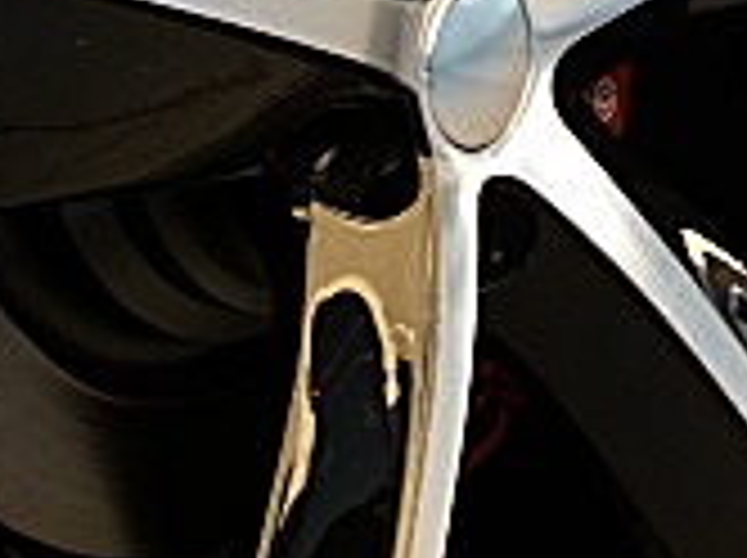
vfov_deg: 10.6
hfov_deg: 14.0
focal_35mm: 139
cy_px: 36
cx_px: 760
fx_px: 2995
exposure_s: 1/100
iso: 100
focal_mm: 6.3
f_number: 2.8
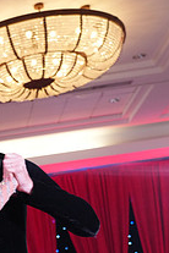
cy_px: 351
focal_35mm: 112
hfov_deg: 11.8
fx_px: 789
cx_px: -62
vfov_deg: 16.9
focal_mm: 40
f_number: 4
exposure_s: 1/250
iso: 2500
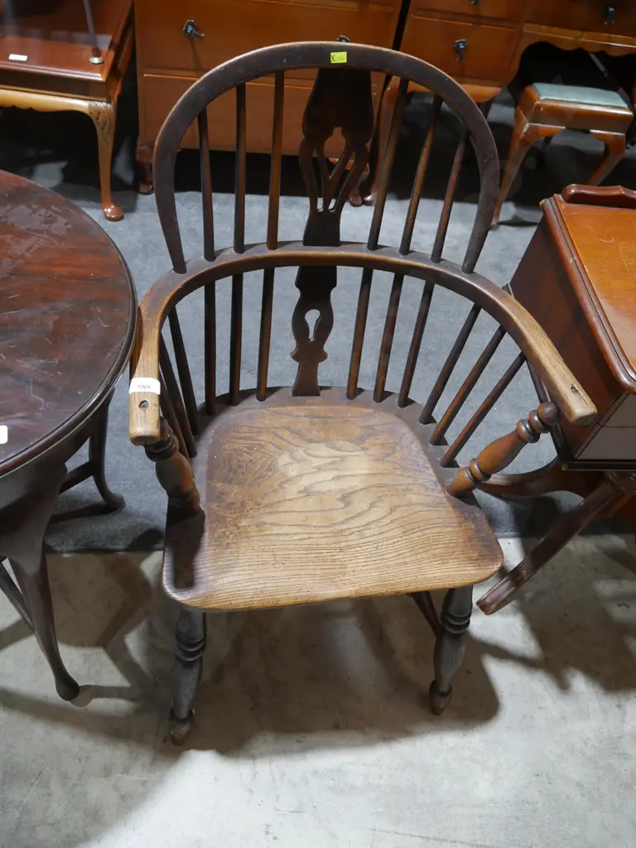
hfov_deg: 49.7
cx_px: 318
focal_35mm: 28
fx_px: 686
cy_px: 424
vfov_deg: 63.4
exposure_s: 1/60
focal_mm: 14
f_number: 4
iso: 640
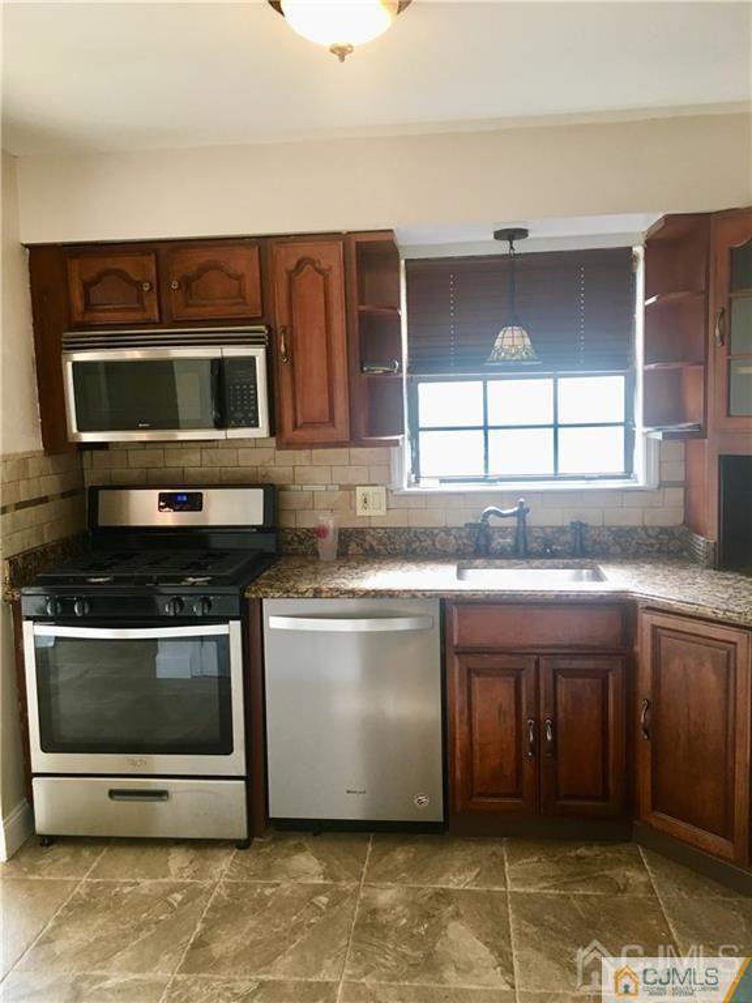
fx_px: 840
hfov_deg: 48.2
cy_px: 502
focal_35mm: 29
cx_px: 376
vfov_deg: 61.7
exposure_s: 1/30
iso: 40
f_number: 2.2
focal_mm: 4.15
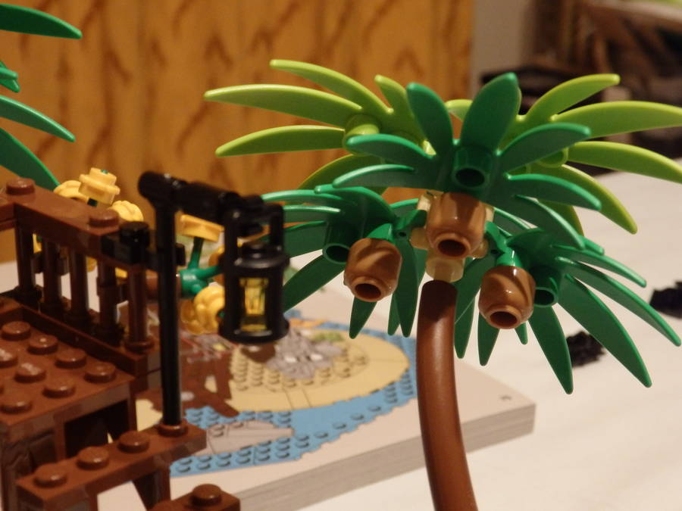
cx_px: 341
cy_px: 256
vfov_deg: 22.3
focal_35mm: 66
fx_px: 1300
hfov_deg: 29.4
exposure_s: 1/13
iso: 800
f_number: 4.4
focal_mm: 11.9
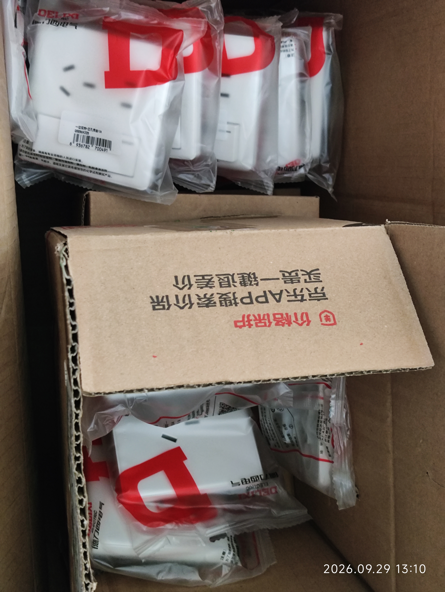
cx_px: 222
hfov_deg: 56.9
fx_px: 411
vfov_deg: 71.6
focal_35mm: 24
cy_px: 296
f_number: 1.8
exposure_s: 1/25
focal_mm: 4.68
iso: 929
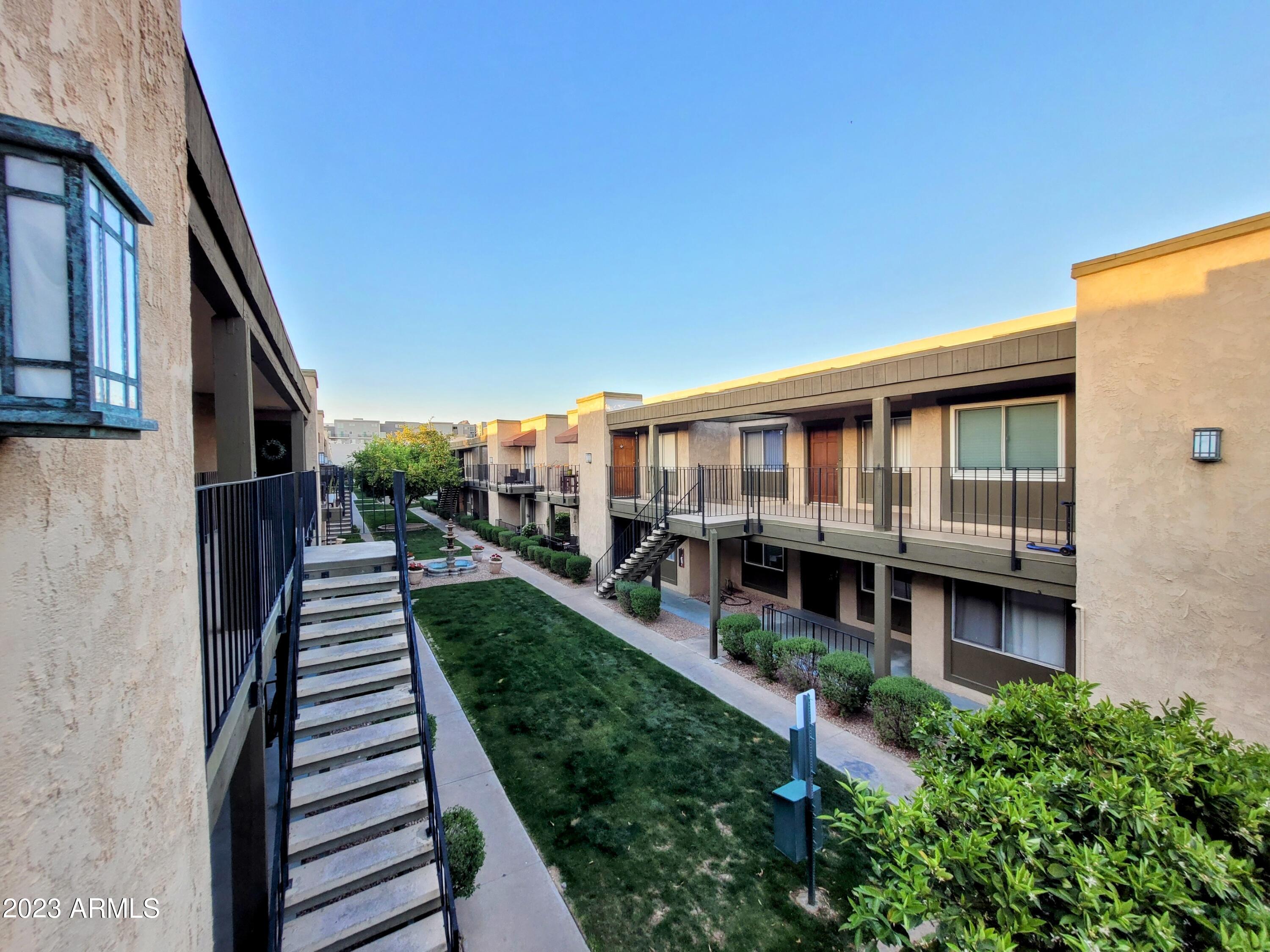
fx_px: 477
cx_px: 635
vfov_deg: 89.9
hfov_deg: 106.2
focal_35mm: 13
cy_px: 476
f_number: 2.2
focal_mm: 1.74
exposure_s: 1/120
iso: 50
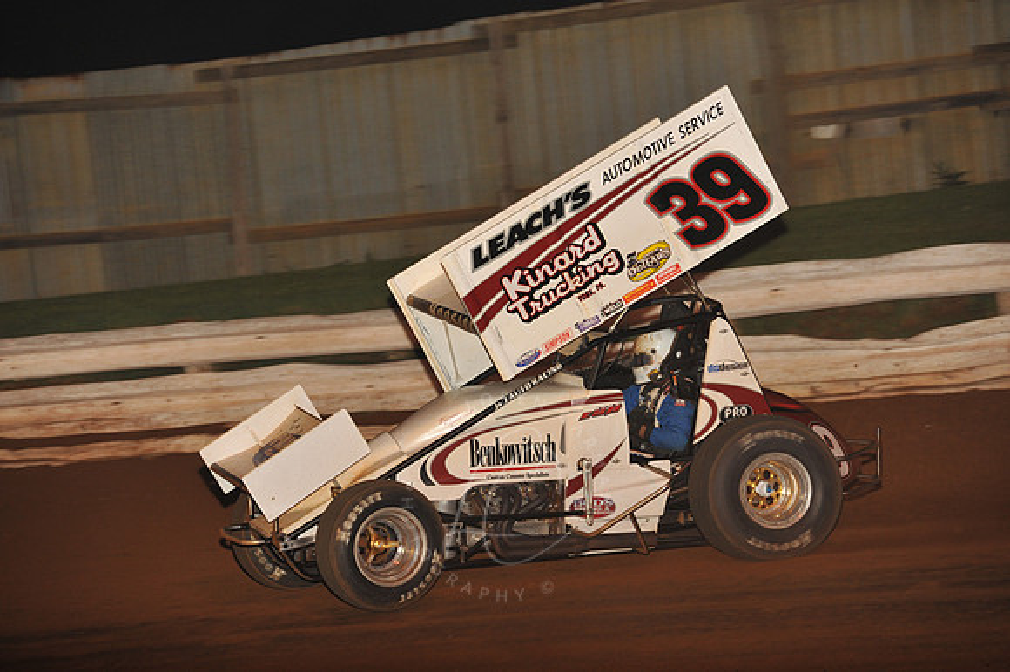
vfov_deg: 7.4
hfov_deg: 11.1
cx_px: 505
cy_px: 336
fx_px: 5187
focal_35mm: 185
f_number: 6.3
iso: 1000
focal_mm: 185
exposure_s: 1/320
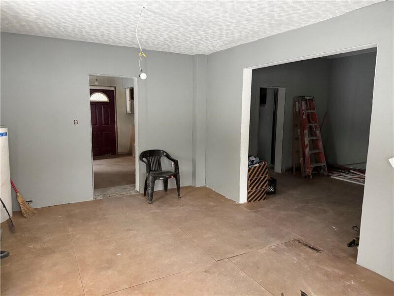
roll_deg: -0.7
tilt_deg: -8.7
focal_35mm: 24
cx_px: 197
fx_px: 273
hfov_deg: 71.6
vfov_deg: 56.8
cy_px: 148
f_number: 1.78
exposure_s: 1/59
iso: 800
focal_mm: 6.76
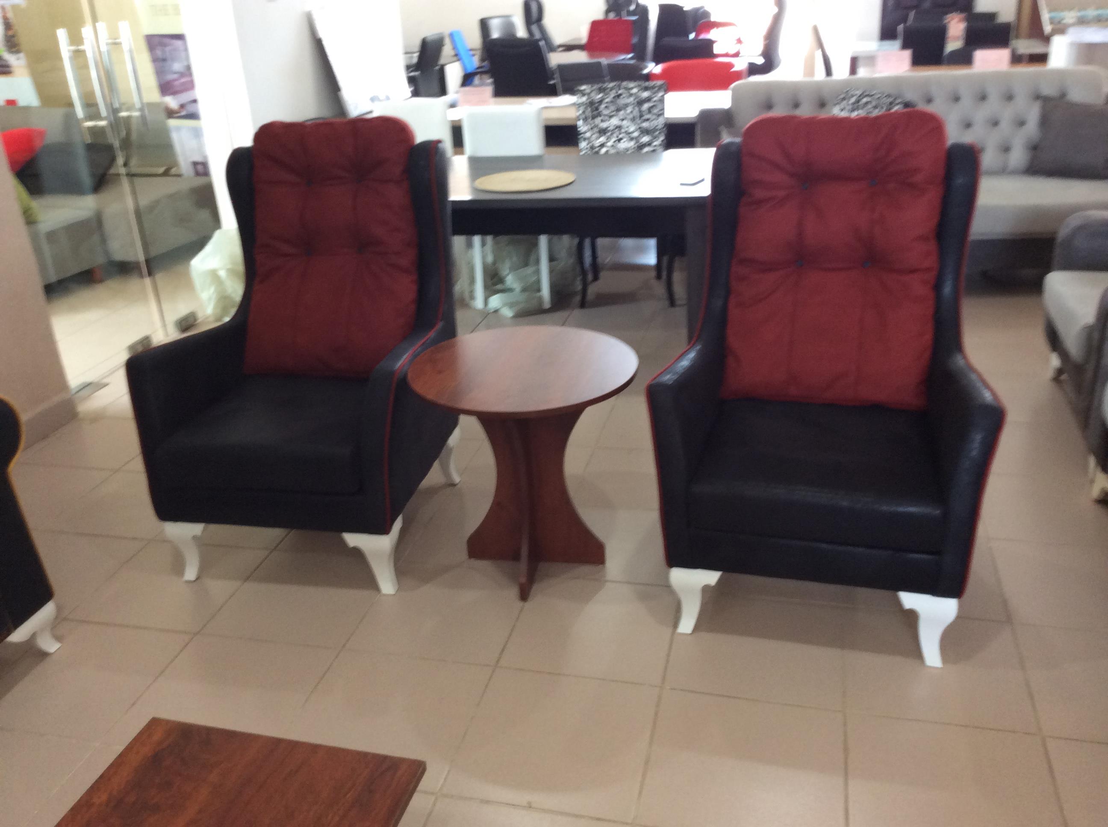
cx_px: 554
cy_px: 414
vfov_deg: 44.1
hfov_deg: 56.9
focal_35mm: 32
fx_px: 1023
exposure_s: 1/25
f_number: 2.4
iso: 80
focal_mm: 3.3
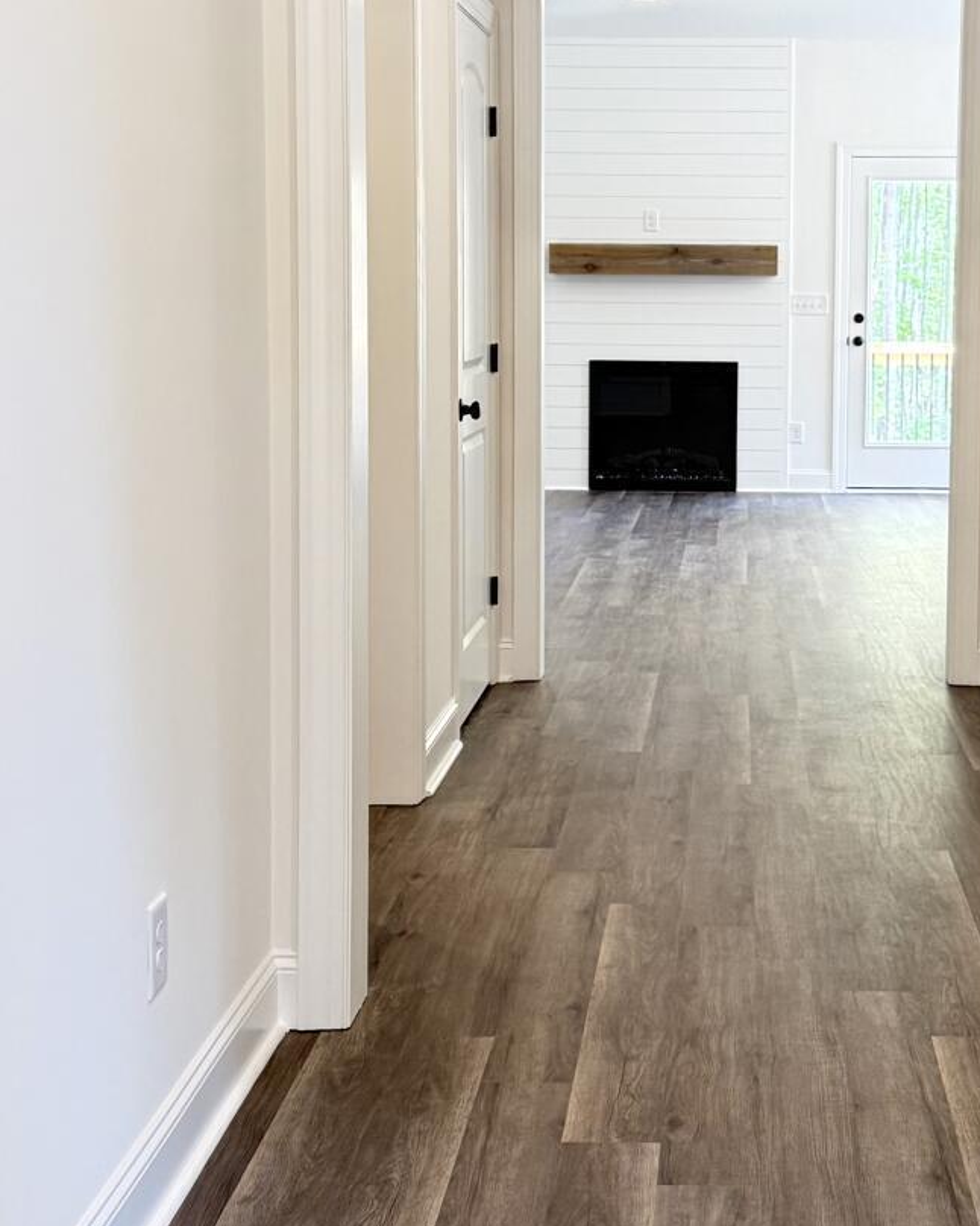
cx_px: 723
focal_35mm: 58
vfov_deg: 32.4
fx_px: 2104
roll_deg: -0.7
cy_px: 469
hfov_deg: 25.9
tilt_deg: -4.1
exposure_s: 1/120
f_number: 1.78
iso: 320
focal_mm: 6.76
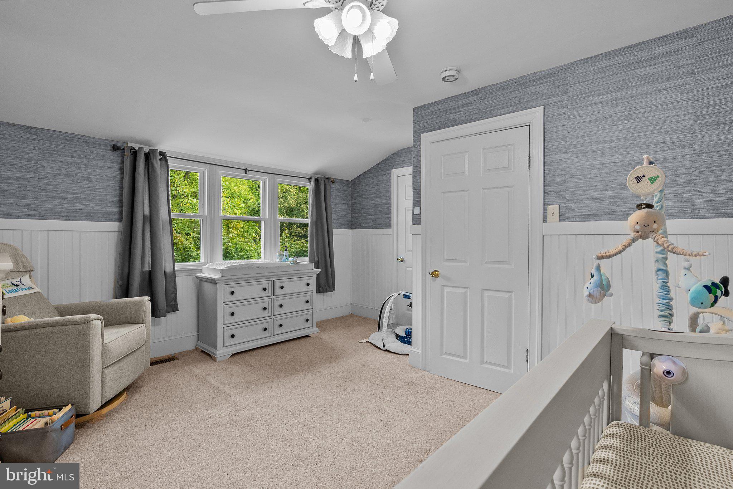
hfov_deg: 93.3
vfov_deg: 70.5
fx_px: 346
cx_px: 366
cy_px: 244
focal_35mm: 17
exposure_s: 1/25
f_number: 8
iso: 2000
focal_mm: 17
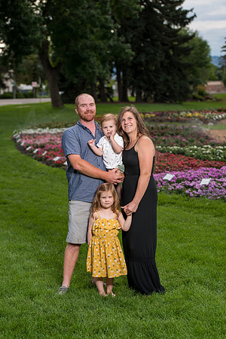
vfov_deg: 25.4
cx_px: 113
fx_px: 753
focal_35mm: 80
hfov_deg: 17.1
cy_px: 170
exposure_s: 1/250
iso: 100
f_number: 4
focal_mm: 80
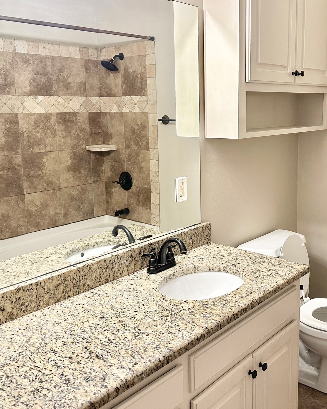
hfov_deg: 40.9
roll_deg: +0.6
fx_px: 436
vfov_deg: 50.2
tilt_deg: -10.7
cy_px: 185
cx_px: 202
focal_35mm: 36
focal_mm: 6.86
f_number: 1.78
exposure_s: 1/60
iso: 160
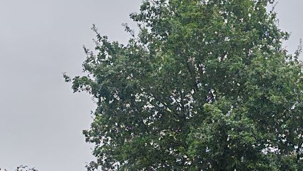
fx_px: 948
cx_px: 212
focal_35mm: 118
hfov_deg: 18.1
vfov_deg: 10.2
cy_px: 195
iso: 100
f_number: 2
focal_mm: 6.83
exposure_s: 1/4400
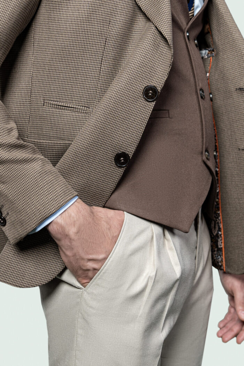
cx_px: 122
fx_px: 366
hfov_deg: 36.9
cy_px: 183
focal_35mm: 36
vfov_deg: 53.1
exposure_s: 1/100
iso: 100
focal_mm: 24
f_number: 2.8
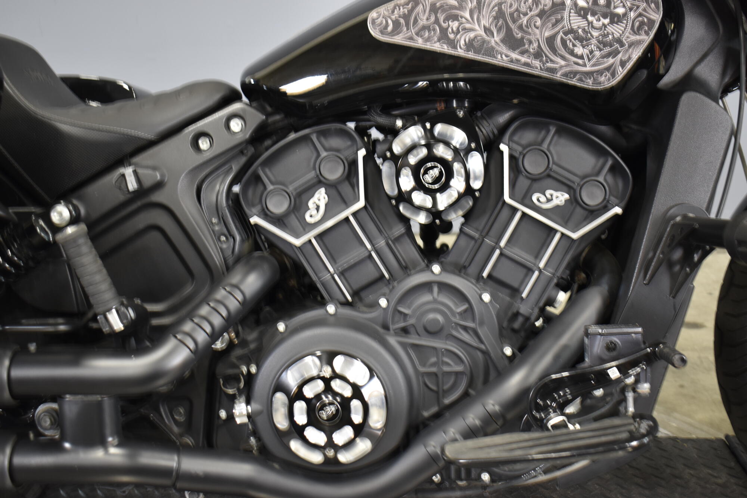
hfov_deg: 46.4
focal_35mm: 42
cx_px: 374
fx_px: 871
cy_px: 249
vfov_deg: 31.9
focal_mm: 28
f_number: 4.2
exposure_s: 1/8
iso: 400
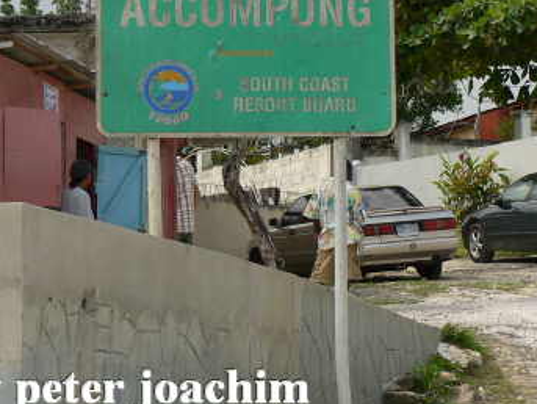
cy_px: 79
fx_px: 1895
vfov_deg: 12.1
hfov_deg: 16.1
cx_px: 366
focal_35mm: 122
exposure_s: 1/320
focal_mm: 12.6
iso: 64
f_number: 4
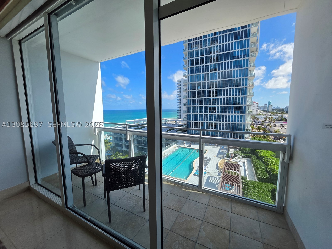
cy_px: 124
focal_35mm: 13
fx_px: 125
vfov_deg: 89.9
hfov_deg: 106.2
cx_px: 166
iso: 32
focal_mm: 2.2
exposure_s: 1/606
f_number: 1.9
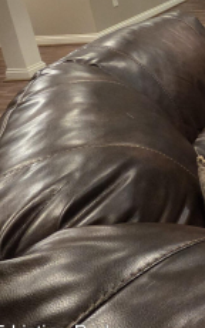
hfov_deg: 18.6
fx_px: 357
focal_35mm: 40
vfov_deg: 43.1
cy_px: 9
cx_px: 419
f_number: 2.2
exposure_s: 1/60
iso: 800
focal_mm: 2.2
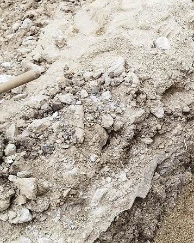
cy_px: 139
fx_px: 502
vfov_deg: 27.1
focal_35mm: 70
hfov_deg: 19.8
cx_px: 264
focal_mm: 5.89
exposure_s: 1/222
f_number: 1.89
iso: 50
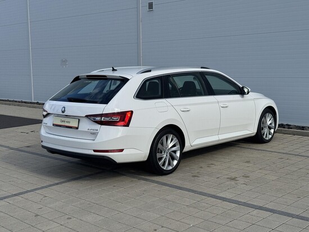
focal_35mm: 48
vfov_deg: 30.3
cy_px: 116
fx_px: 429
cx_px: 154
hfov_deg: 39.6
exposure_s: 1/3425
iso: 64
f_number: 1.78
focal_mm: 6.76
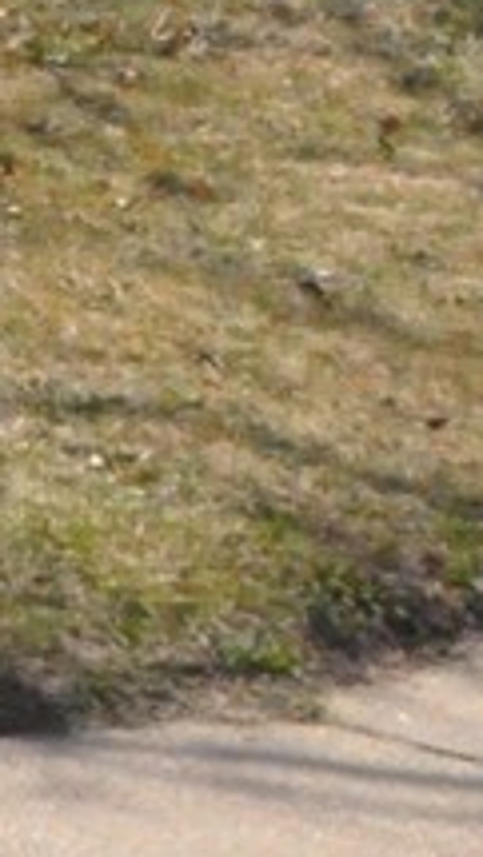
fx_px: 5944
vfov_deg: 7.9
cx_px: -2563
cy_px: -867
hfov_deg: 3.8
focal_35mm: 261
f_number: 25
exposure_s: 1/800
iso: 3200
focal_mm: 21
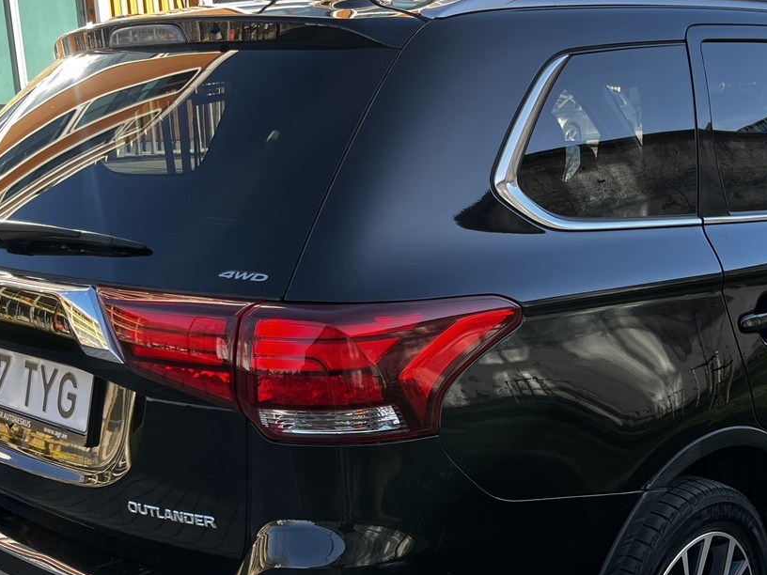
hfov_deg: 37.3
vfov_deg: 28.3
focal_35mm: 51
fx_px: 1130
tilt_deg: -15.2
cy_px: 397
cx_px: 477
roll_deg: +2.2
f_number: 1.6
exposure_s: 1/368
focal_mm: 5.1
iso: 50
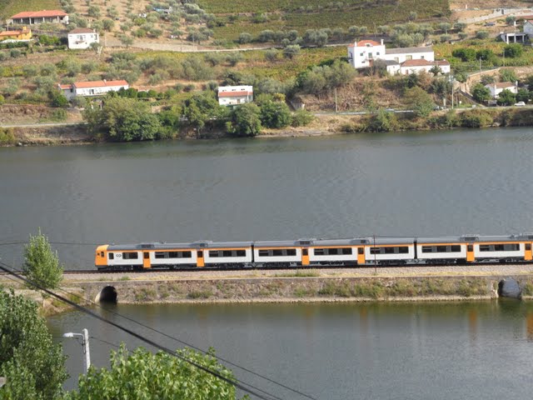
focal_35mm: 100
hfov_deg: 19.6
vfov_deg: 14.8
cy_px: 200
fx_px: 1540
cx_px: 266
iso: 80
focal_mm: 16.3
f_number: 4.4
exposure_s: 1/250
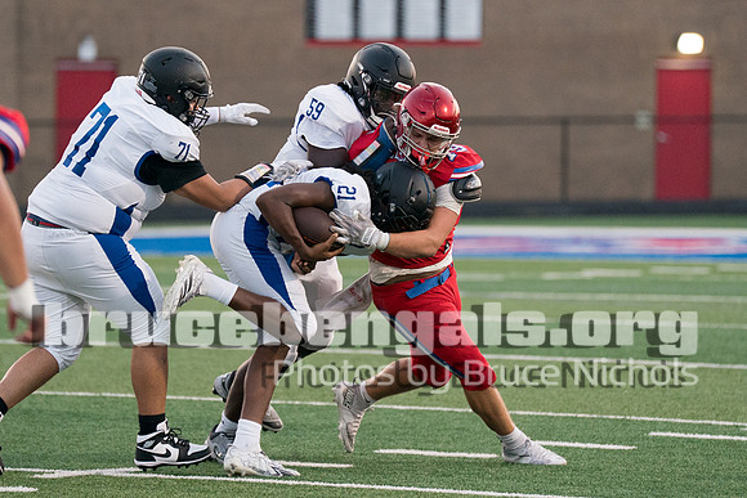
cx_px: 372
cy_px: 192
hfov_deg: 6.5
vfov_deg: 4.3
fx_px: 6600
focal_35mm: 318
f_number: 2.8
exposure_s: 1/2000
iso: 3200
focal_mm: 200
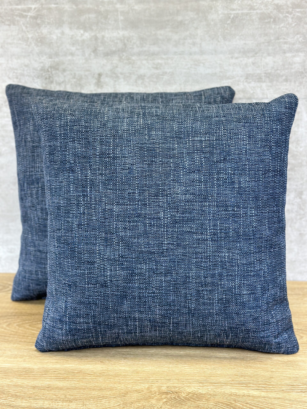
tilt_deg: -17.7
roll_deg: +1.1
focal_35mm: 48
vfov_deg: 39.7
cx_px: 154
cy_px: 204
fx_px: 568
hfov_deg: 30.3
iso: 160
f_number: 1.78
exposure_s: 1/120
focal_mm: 6.86
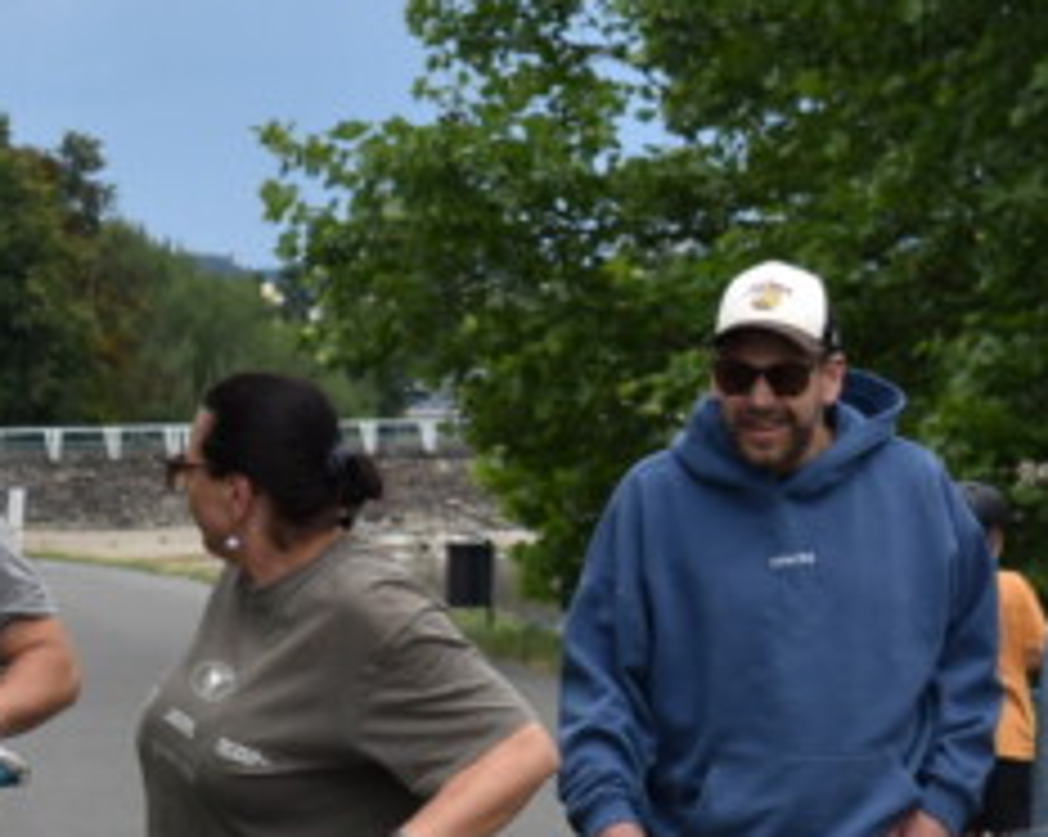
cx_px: -387
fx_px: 6632
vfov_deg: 7.2
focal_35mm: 214
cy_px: 776
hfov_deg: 8.9
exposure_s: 1/250
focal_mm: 46
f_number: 8
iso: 110
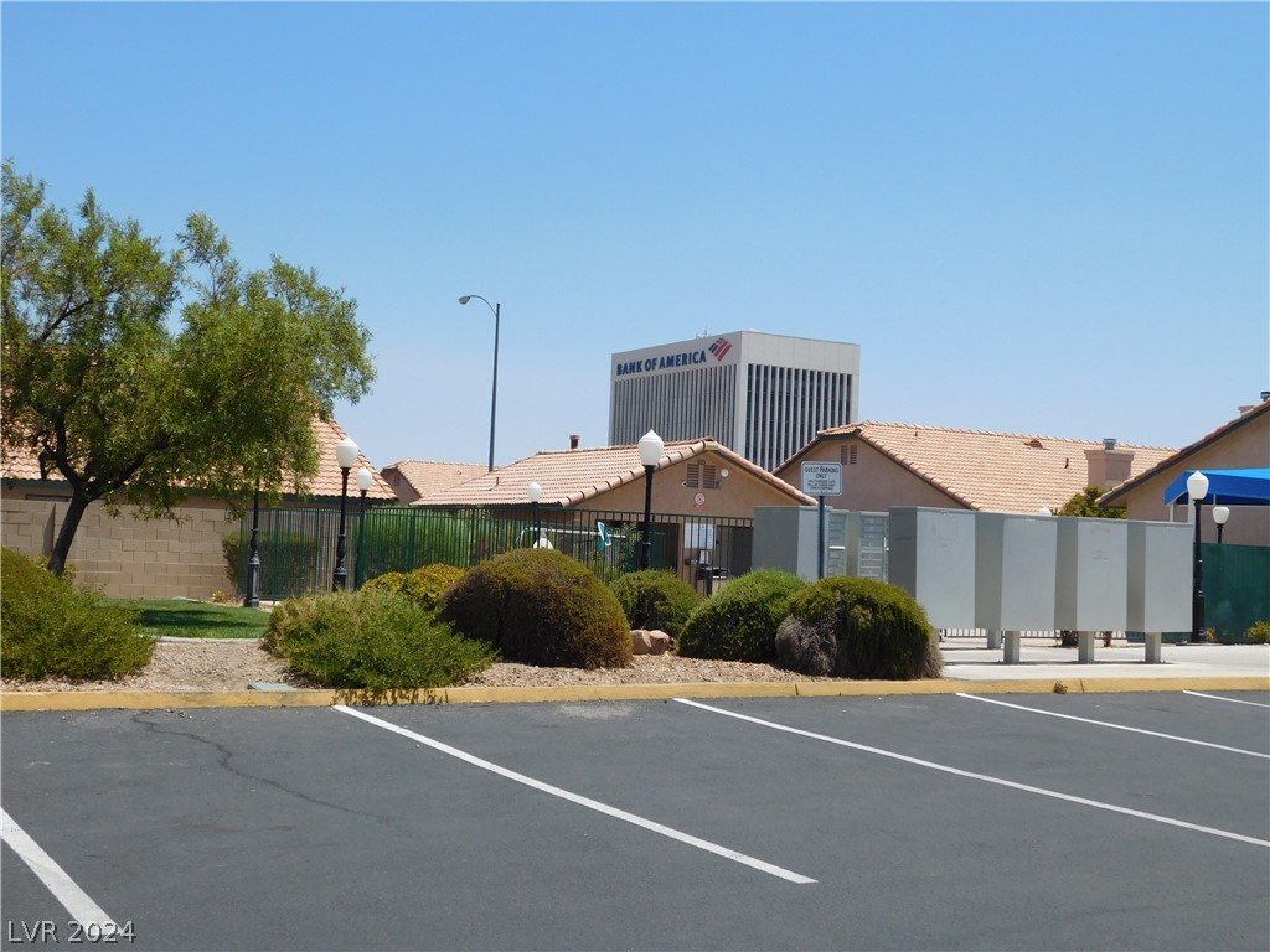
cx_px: 635
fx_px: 1651
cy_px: 476
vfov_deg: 32.2
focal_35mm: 45
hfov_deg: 42.1
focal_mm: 8
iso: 125
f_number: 7.4
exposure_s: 1/400
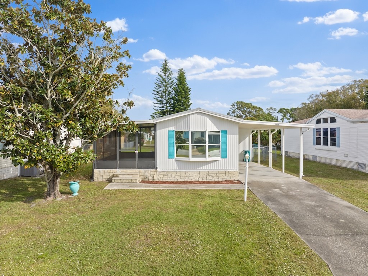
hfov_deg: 71.6
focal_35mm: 24
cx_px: 184
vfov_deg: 56.8
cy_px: 138
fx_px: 255
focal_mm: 12.29
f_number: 5.6
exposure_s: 1/40
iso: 100
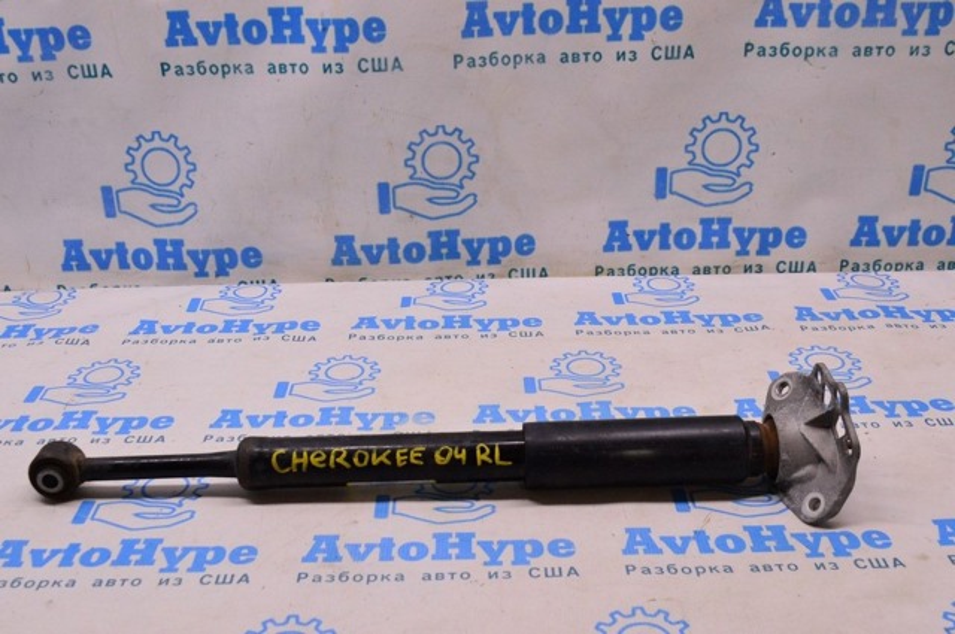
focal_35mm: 42
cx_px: 478
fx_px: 1113
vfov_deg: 31.8
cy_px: 317
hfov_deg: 46.5
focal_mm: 28
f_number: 8
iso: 1600
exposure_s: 1/125
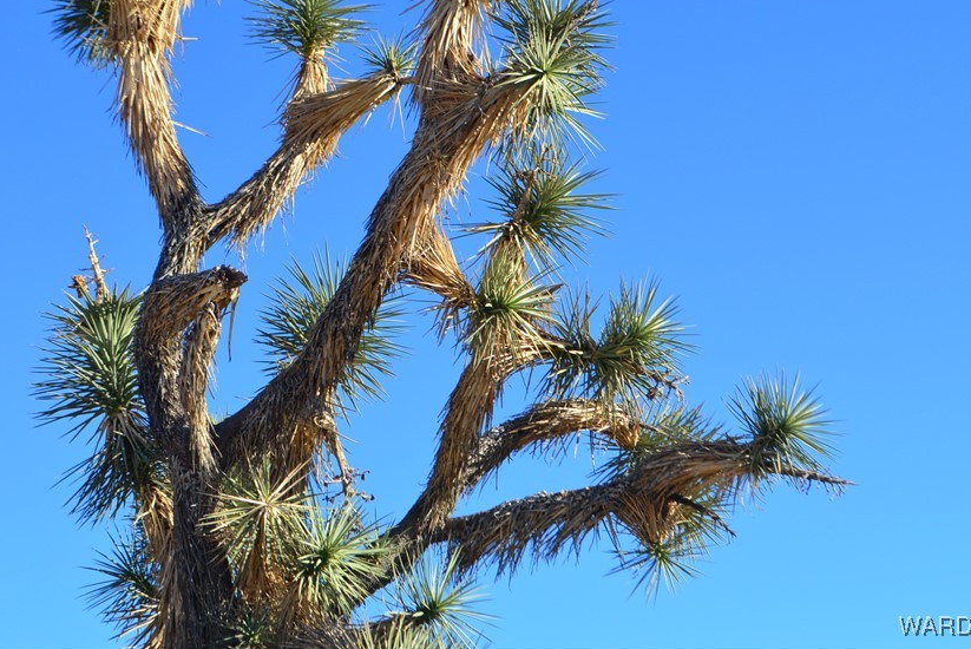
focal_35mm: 109
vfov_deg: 12.6
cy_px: 223
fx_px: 2933
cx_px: 372
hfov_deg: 18.8
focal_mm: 55
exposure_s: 1/320
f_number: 10
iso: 200
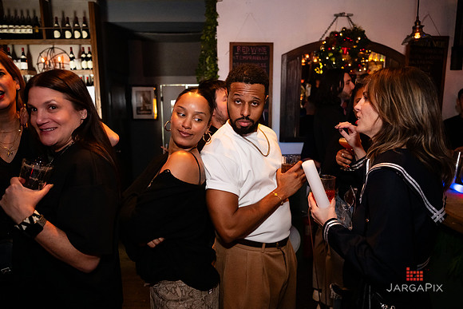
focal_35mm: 26
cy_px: 154
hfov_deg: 69.2
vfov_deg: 49.4
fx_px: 336
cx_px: 232
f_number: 2.8
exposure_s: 1/100
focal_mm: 26
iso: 3200
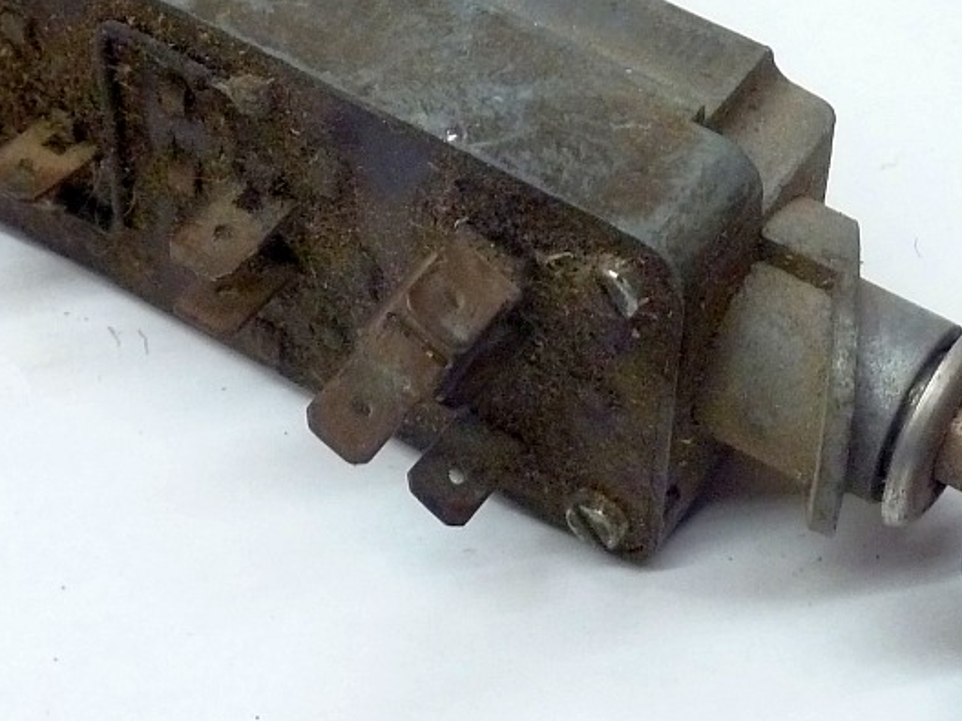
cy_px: 183
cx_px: 521
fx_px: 2362
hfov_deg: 23.0
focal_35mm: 85
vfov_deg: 17.3
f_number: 3.8
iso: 400
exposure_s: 1/25
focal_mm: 7.9
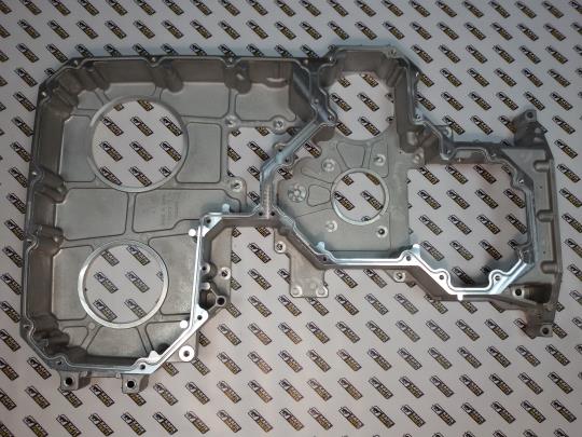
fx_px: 521
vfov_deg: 45.4
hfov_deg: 58.4
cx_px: 291
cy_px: 218
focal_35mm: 31
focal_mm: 2.93
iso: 50
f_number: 2.4
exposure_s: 1/33
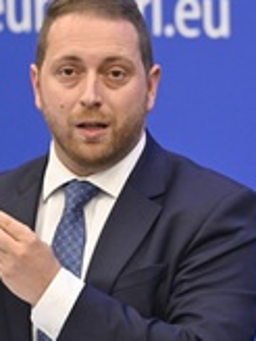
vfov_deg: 3.7
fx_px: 5226
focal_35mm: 530
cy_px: 270
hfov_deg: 2.8
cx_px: 76
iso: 2000
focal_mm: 200
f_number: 2.8
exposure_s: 1/320
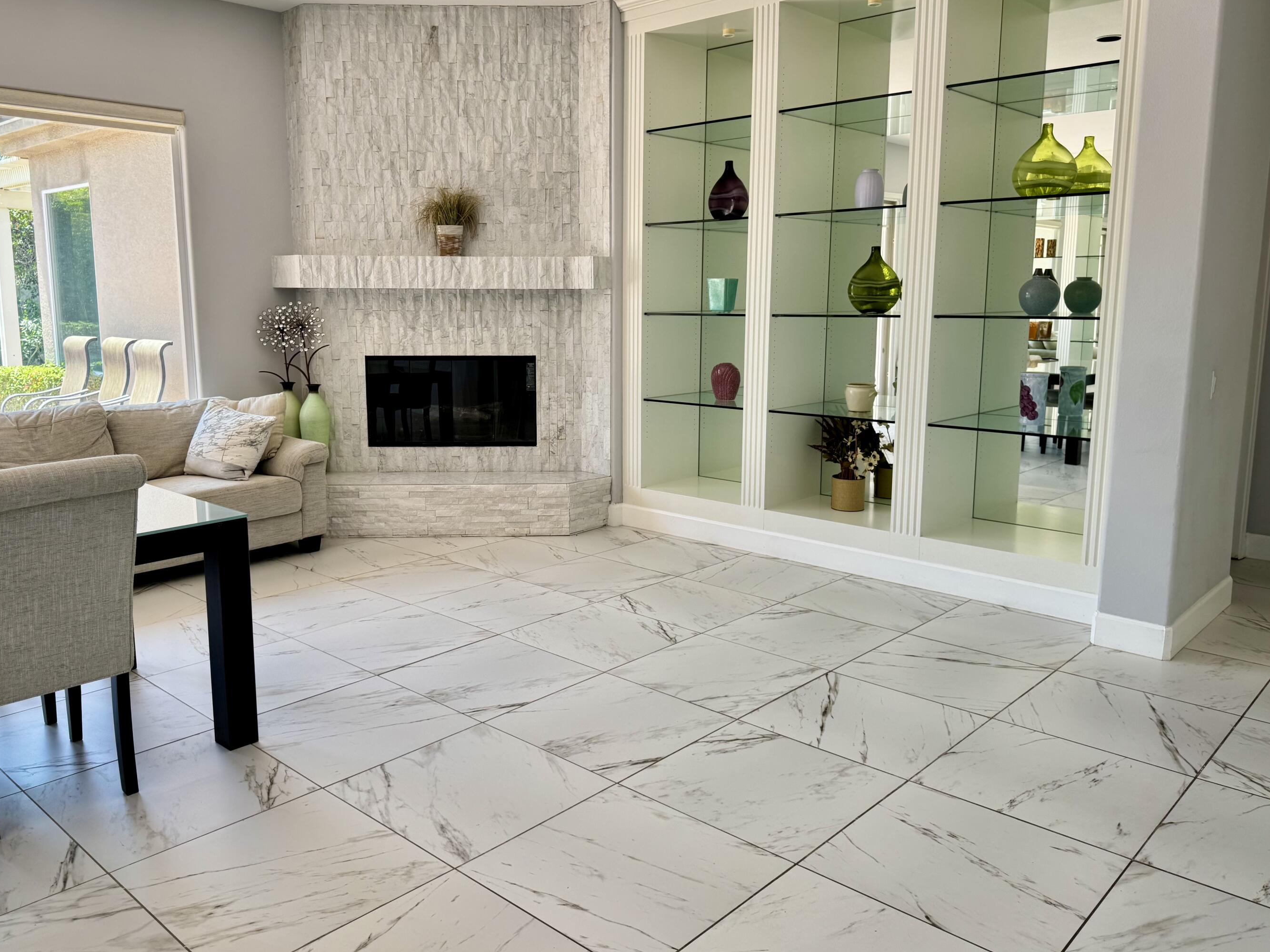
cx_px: 589
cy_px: 448
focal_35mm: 27
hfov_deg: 65.2
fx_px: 991
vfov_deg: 51.3
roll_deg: -0.1
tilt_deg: -10.2
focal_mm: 6.76
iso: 100
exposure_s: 1/121
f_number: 1.78
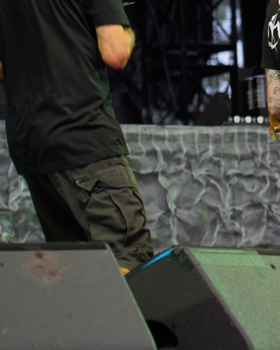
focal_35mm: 266
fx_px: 2755
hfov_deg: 5.7
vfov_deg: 7.2
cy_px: 4
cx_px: 453
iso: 320
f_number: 4
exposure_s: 1/125
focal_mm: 83
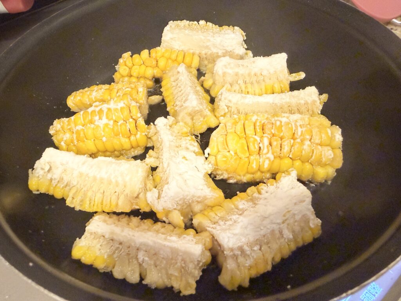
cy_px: 150
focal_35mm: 24
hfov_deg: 71.6
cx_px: 200
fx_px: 278
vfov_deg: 56.8
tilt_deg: -52.5
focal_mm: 2.22
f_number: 2.2
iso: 320
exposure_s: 1/50
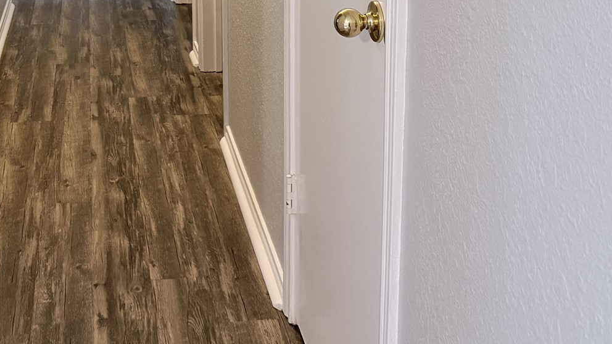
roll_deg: +1.5
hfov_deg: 37.4
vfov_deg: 20.3
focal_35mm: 54
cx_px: 143
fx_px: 876
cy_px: -105
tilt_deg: -10.0
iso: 400
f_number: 1.78
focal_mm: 6.76
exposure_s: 1/60
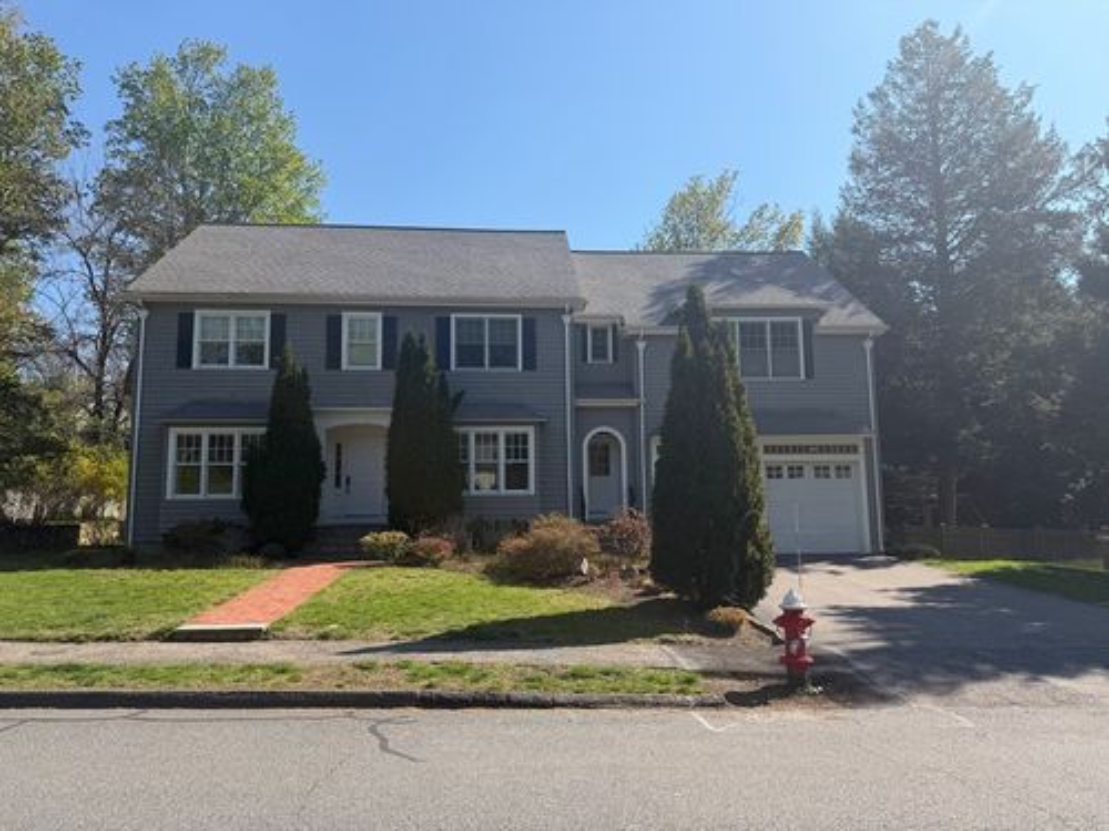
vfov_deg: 56.8
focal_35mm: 24
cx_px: 554
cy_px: 416
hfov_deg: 71.6
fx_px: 769
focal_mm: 6.76
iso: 80
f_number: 1.78
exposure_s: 1/3759
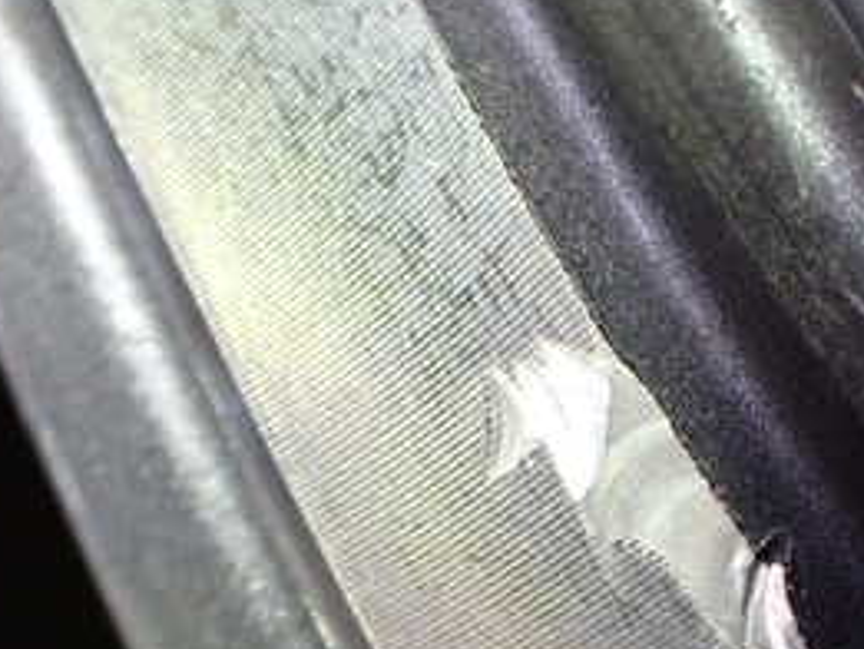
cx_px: 732
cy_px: 513
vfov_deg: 21.1
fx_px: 1723
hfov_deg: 27.4
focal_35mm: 69
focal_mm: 5.4
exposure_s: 1/50
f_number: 2.3
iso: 800
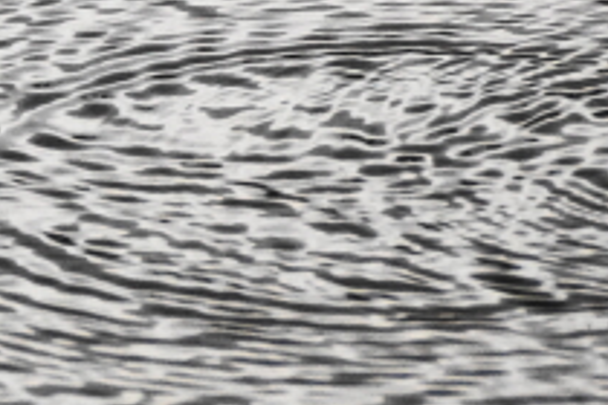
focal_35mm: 1784
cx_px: -248
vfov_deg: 0.8
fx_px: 30127
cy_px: -12
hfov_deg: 1.2
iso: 1000
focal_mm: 250
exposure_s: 1/400
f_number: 6.3
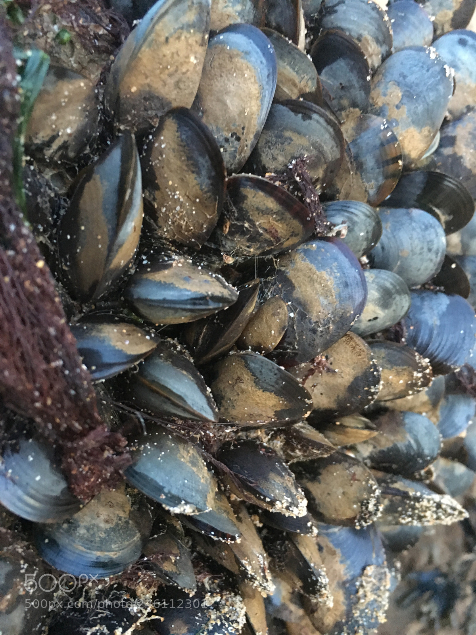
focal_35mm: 29
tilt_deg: -48.4
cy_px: 318
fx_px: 532
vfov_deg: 61.7
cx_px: 238
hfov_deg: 48.2
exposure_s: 1/17
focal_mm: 4.15
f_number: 2.2
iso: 500
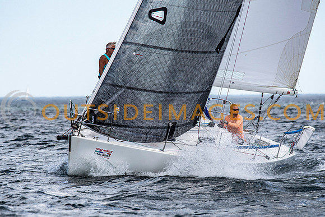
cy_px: 120
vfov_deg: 2.7
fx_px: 4619
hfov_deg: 4.0
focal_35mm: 512
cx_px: 146
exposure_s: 1/2000
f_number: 5.6
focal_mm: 300
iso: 320
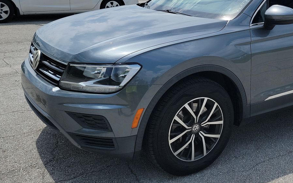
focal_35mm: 45
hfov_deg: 42.8
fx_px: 359
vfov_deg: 28.2
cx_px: 224
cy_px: 48
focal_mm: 6.7
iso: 50
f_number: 1.8
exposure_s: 1/1529
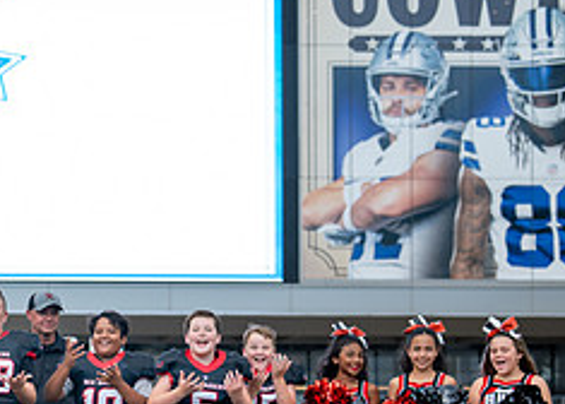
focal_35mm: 140
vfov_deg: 10.1
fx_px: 2247
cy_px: 474
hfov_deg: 14.0
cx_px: -90
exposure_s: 1/1000
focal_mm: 50
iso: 250
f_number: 2
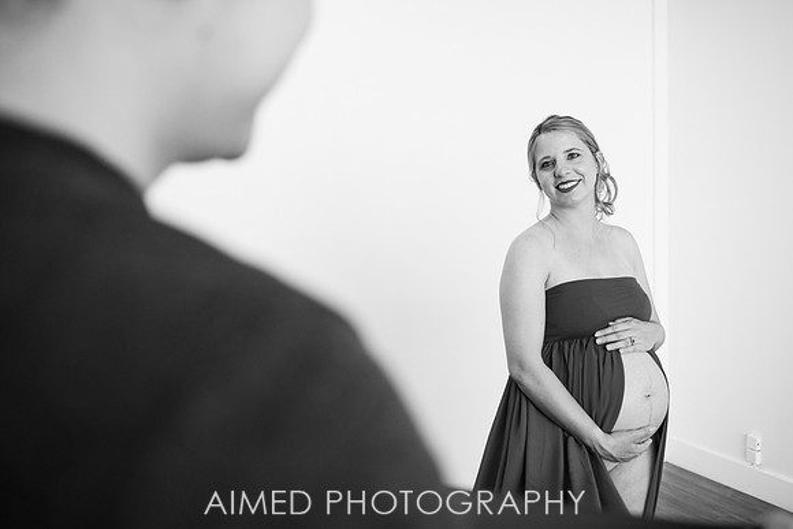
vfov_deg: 37.4
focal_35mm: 35
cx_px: 448
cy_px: 235
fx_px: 782
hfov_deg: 53.6
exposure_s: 1/400
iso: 1000
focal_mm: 31
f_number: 2.8
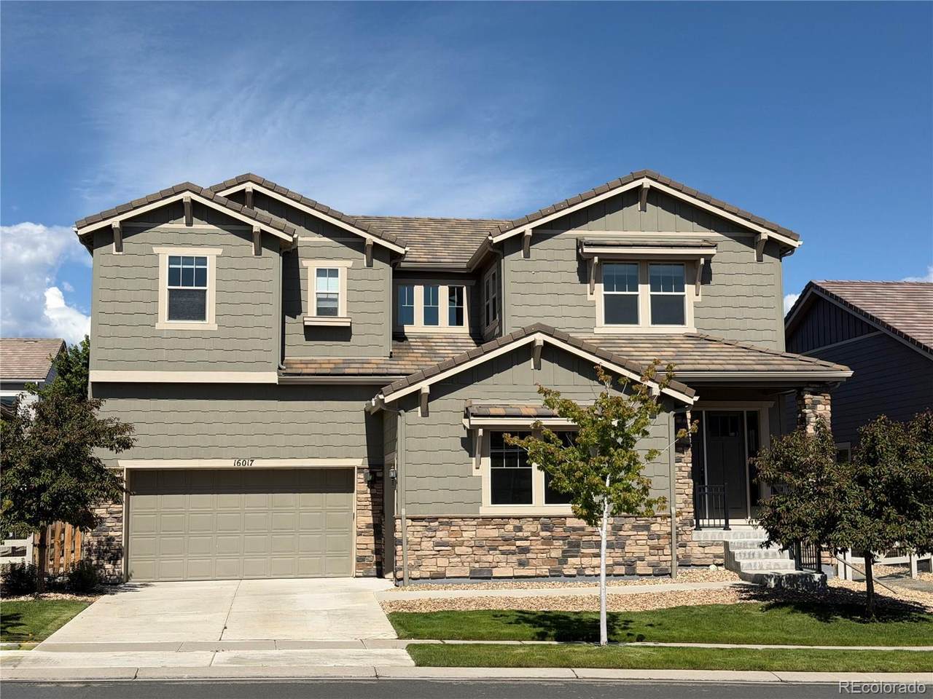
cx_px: 466
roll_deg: +0.3
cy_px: 350
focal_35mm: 48
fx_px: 1294
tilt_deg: +6.0
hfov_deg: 39.7
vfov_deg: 30.3
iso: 64
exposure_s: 1/7874
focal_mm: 6.76
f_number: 1.78
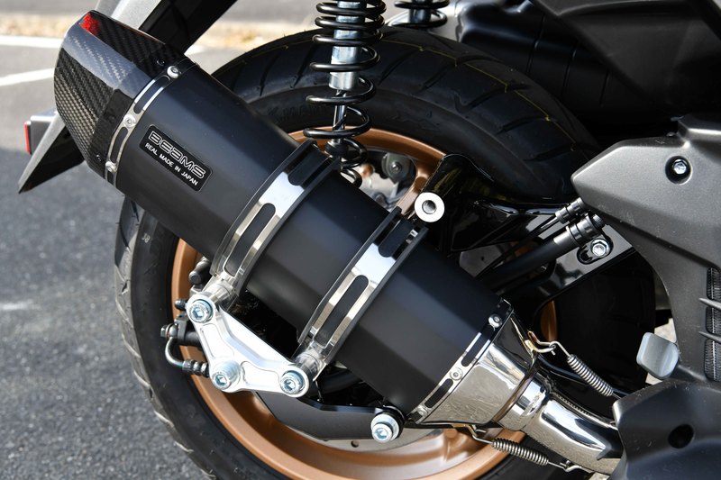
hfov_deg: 36.3
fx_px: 1101
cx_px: 360
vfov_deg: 24.6
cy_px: 240
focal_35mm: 55
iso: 640
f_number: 9
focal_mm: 55
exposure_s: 1/500
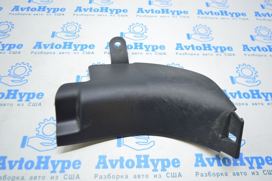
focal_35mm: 32
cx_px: 136
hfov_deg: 59.5
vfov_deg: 41.6
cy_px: 90
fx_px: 238
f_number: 3.8
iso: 400
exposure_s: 1/40
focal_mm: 21
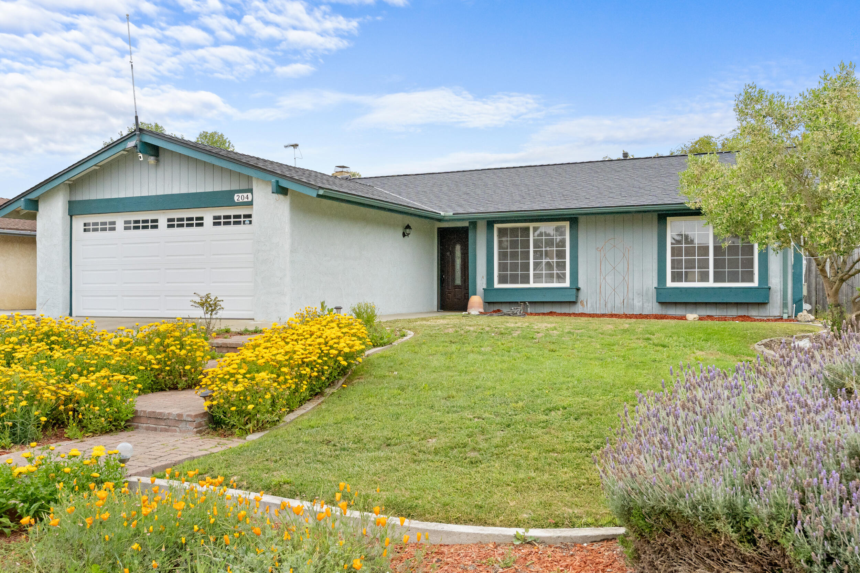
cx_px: 430
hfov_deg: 58.7
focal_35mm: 32
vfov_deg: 41.1
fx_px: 764
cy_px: 286
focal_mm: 32
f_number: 8
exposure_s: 1/1600
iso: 2000
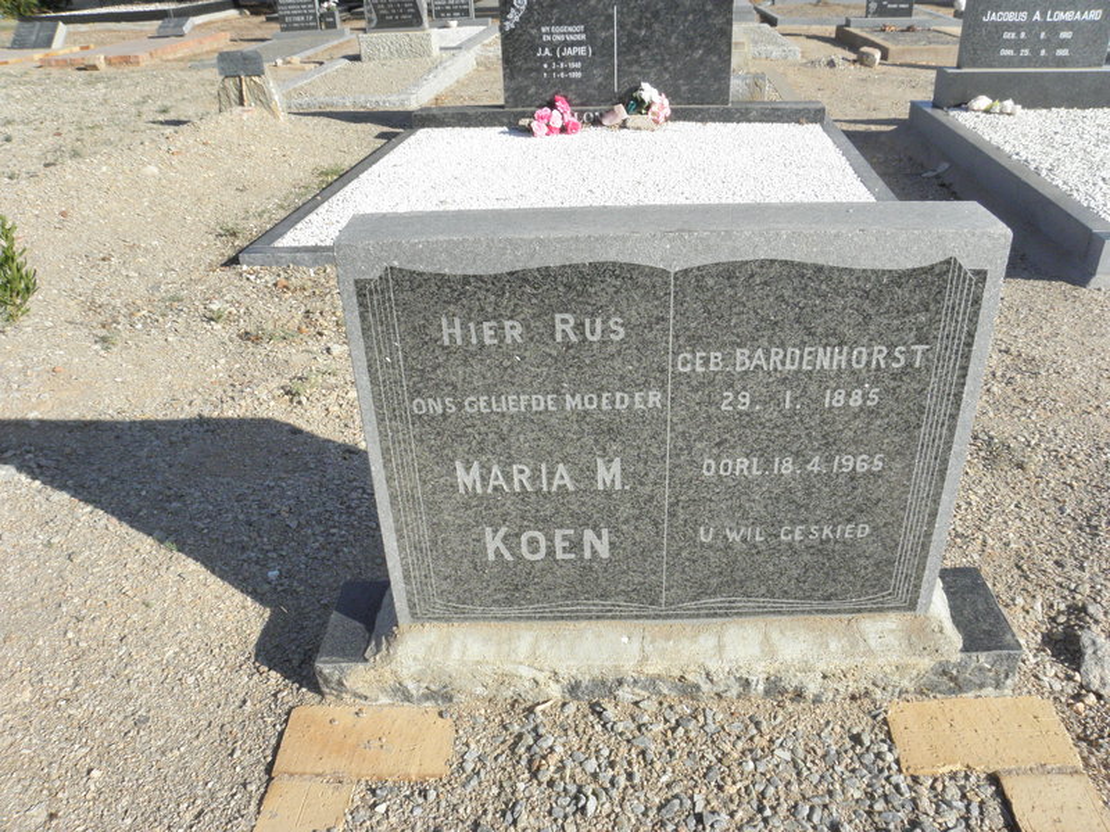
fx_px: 834
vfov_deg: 53.1
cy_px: 416
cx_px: 555
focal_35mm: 26
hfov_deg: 67.3
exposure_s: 1/640
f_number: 6.3
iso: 200
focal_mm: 4.6
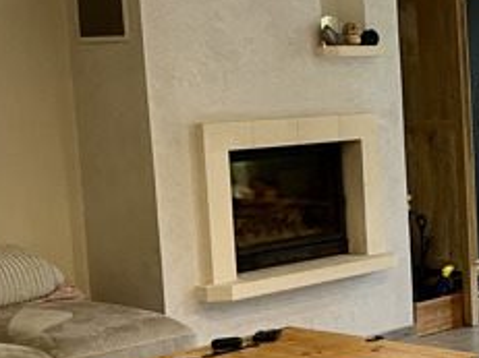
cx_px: 703
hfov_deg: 19.3
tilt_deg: -7.5
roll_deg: +0.9
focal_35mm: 90
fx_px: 1245
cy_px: 211
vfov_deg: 16.4
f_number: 1.6
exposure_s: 1/50
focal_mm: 5.1
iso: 250
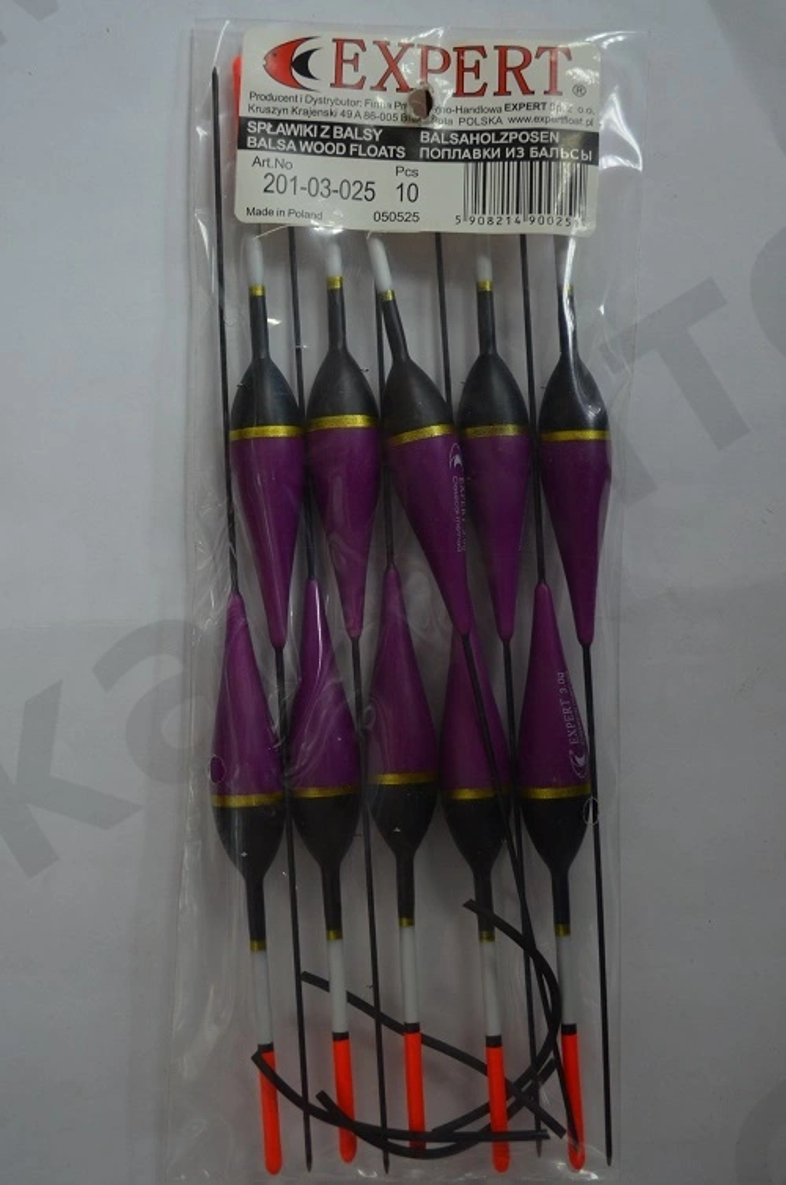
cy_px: 592
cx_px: 393
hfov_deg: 26.4
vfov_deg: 38.9
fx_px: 1676
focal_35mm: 51
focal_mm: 34
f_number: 5
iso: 640
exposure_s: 1/60
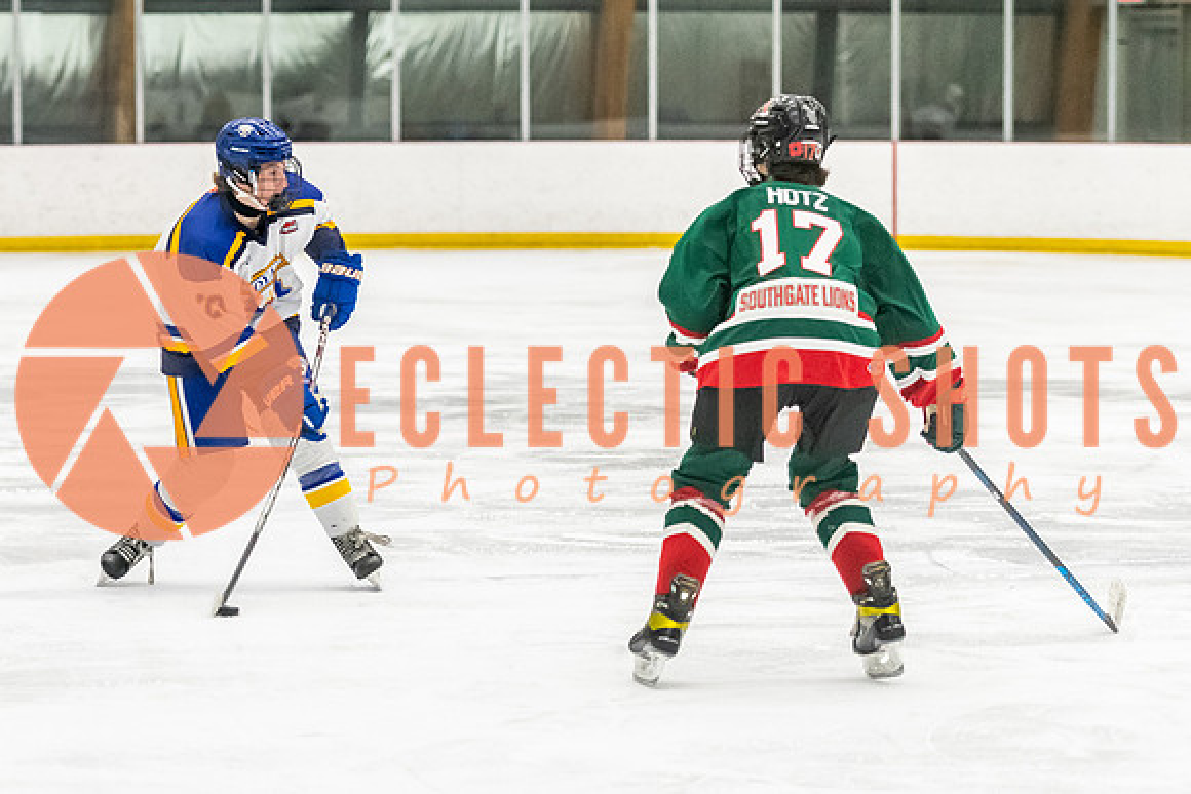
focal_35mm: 188
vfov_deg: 7.3
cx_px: 252
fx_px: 6222
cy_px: 494
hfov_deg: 10.9
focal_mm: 98
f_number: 2.8
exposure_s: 1/800
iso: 4000
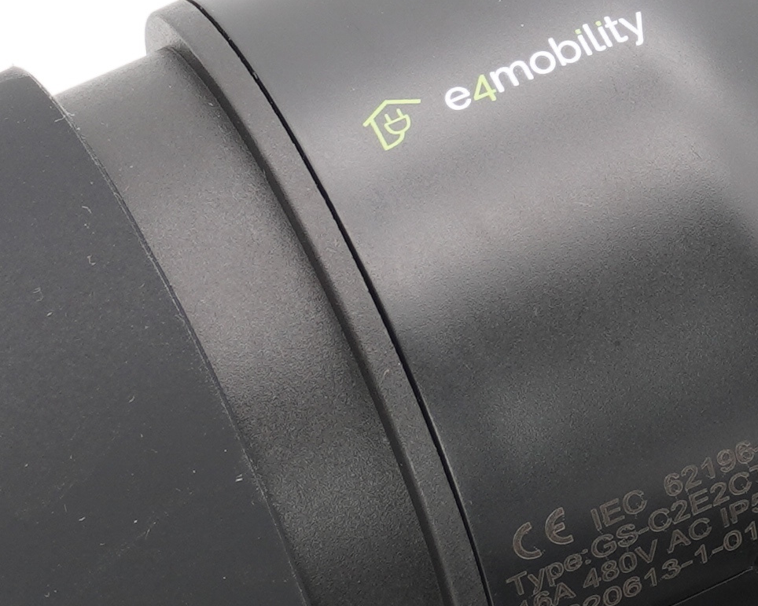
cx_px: 1459
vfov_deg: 3.5
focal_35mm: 438
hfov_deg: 4.4
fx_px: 9825
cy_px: -67
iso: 100
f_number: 10
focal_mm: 50
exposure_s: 1/10
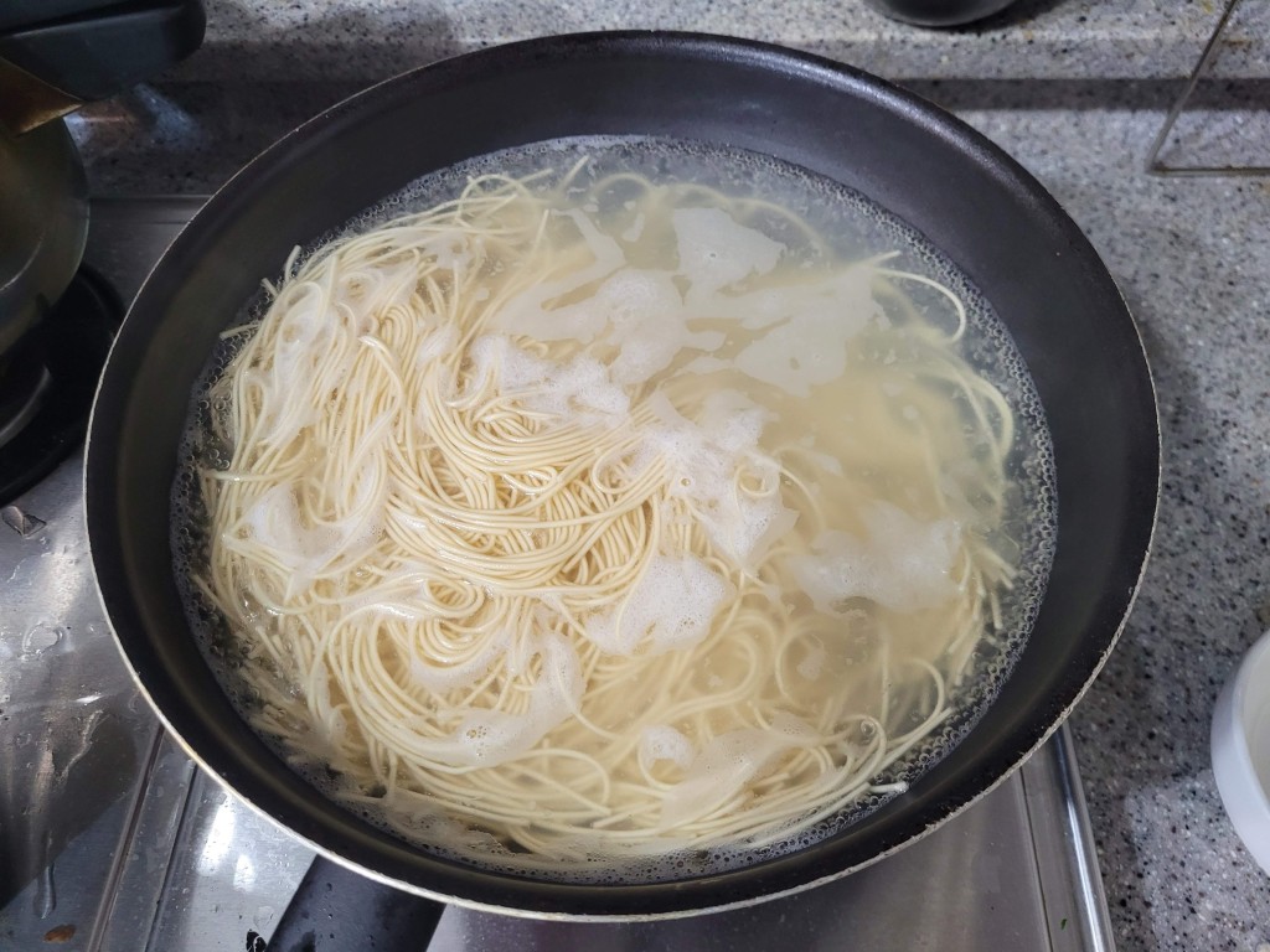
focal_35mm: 26
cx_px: 635
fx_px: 954
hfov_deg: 67.3
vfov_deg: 53.1
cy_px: 476
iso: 320
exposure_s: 1/40
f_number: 1.8
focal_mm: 5.4
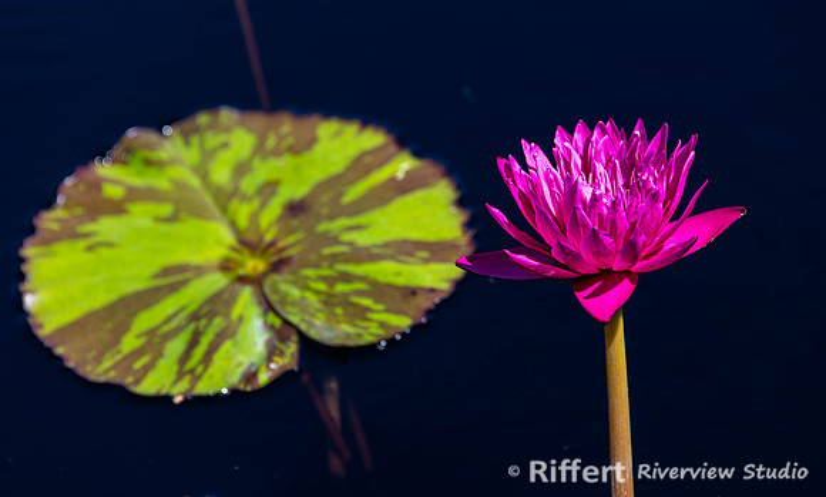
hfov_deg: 6.4
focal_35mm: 332
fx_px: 7392
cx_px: 433
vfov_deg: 3.9
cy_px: 256
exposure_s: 1/160
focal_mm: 300
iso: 80
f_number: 8
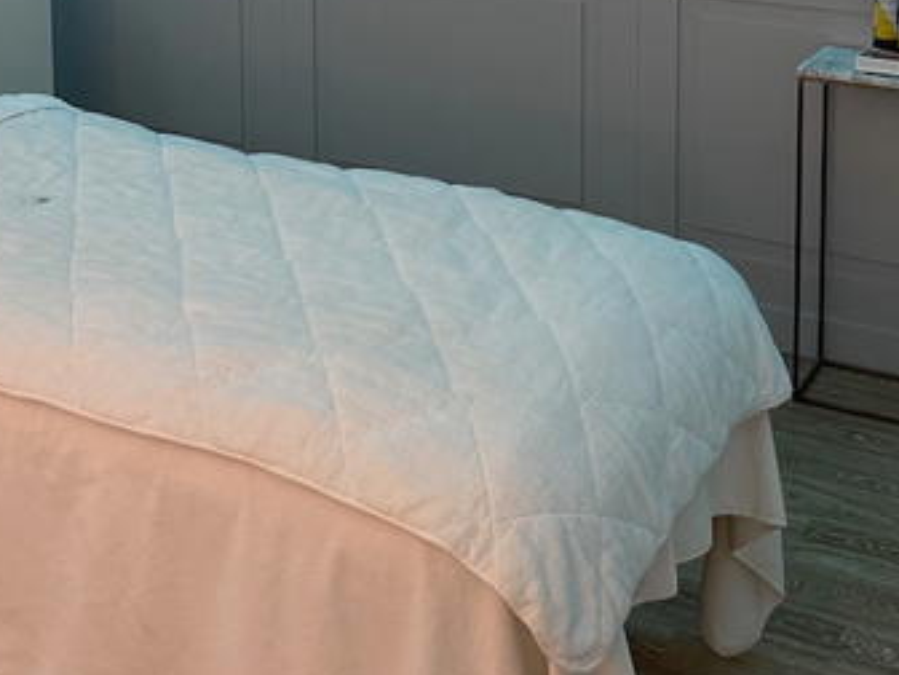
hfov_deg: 32.2
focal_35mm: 60
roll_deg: +1.5
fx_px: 1558
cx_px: 399
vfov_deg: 22.5
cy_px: -139
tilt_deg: -7.1
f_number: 1.78
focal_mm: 6.76
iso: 320
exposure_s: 1/59
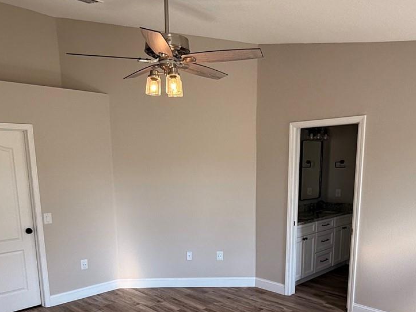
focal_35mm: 31
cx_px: 197
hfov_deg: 58.3
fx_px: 372
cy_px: 231
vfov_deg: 44.1
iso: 64
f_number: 2.2
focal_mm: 2.22
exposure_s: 1/179
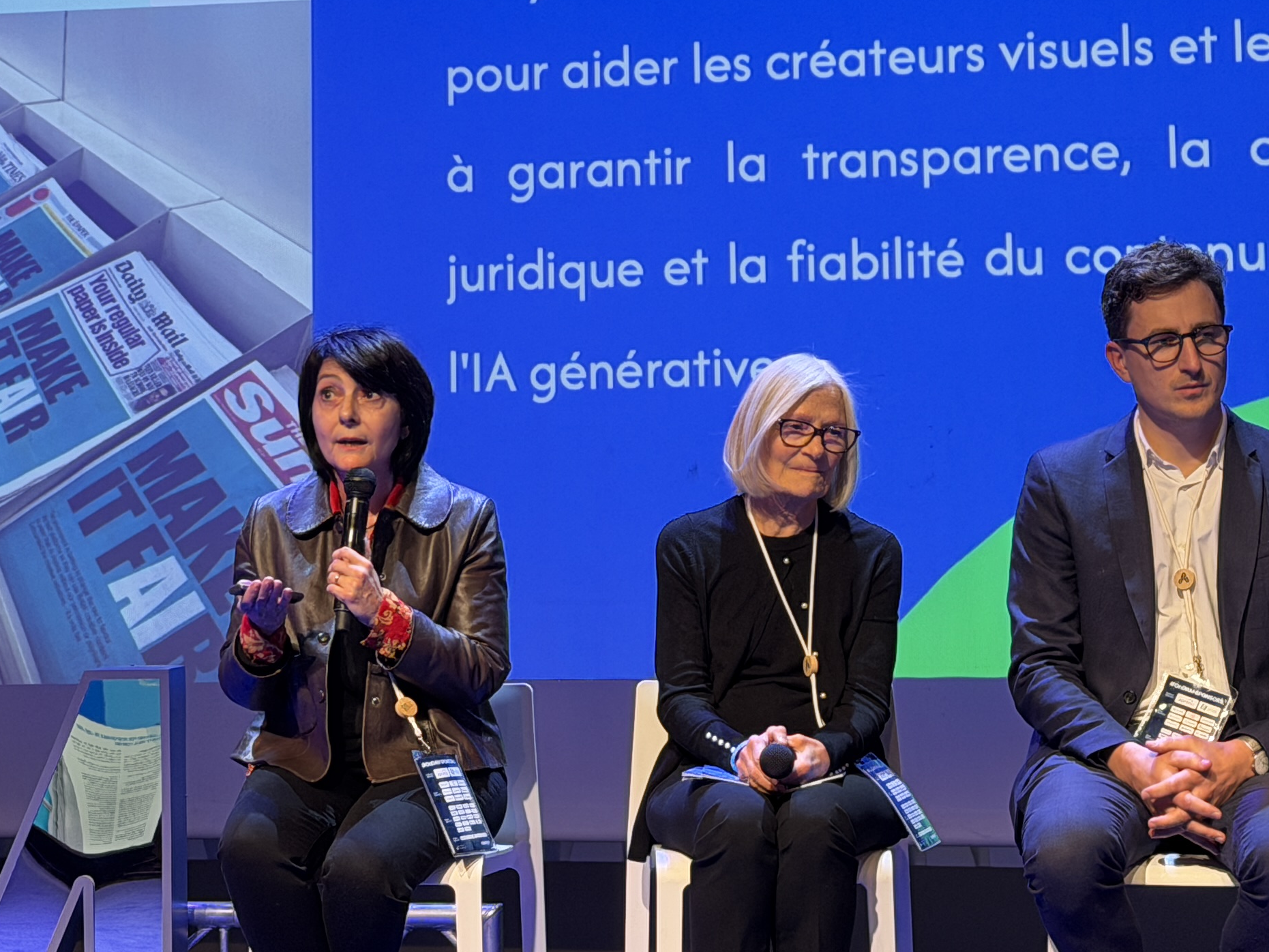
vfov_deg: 14.2
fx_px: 3813
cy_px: 301
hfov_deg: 18.9
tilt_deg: +3.0
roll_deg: +0.8
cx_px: 504
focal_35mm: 104
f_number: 1.78
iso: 100
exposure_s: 1/50
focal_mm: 6.76
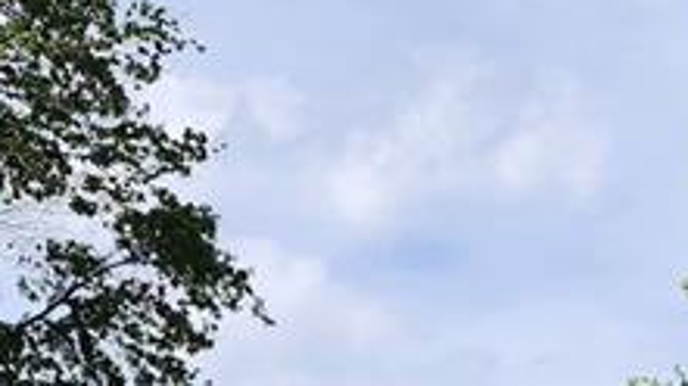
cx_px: 221
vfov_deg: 9.4
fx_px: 2115
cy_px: 887
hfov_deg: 18.4
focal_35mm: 116
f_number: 1.8
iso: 12
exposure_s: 1/1041
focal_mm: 6.4
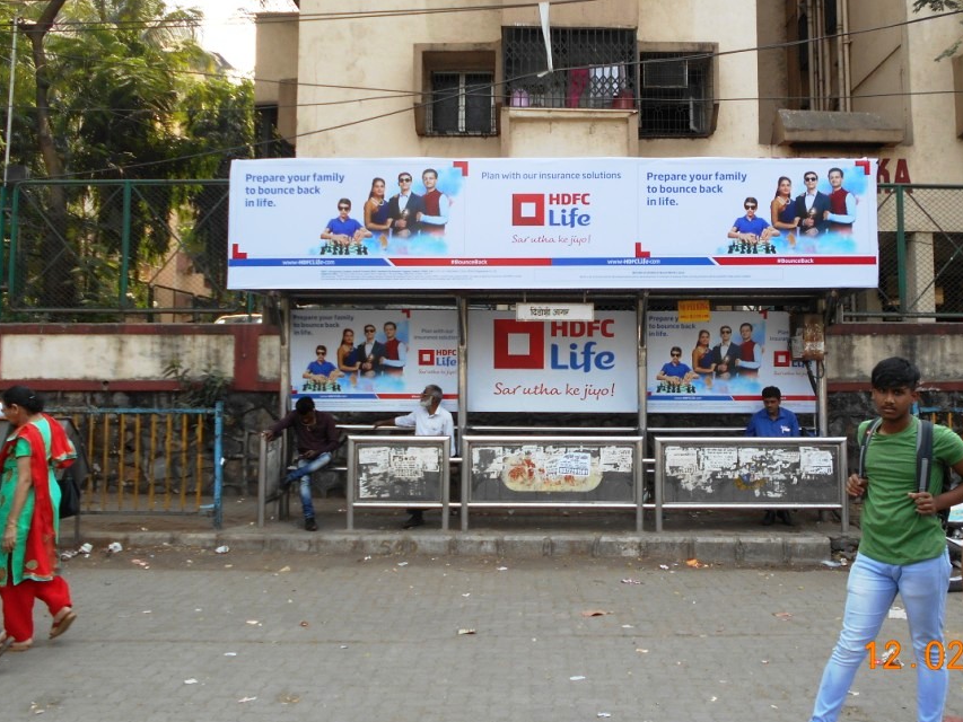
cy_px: 306
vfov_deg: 39.6
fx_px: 1002
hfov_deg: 51.2
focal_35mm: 36
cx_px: 552
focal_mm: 5.1
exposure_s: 1/250
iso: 100
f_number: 3.4
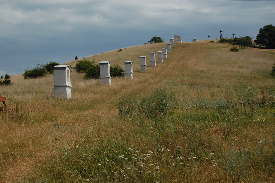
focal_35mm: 82
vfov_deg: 16.5
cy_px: 92
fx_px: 630
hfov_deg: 24.6
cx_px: 138
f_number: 9
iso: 200
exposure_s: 1/320
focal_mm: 55
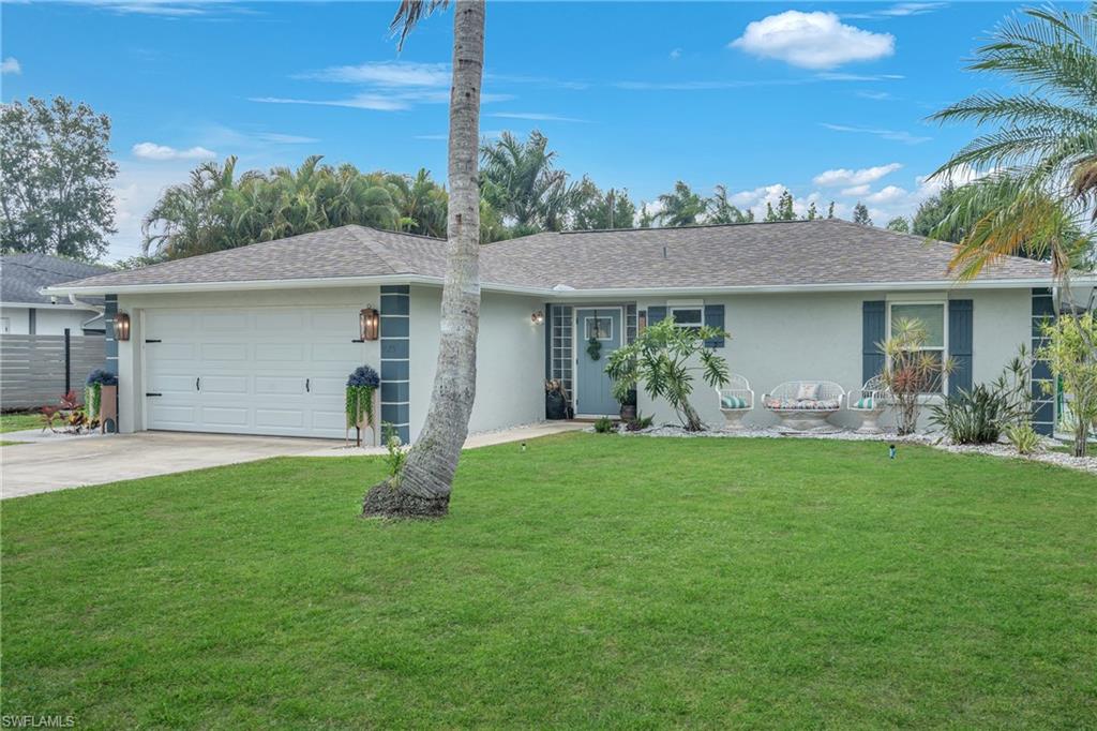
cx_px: 548
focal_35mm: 34
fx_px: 1036
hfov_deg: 55.8
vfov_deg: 38.9
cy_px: 366
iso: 100
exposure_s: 1/6
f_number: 13
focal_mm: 34
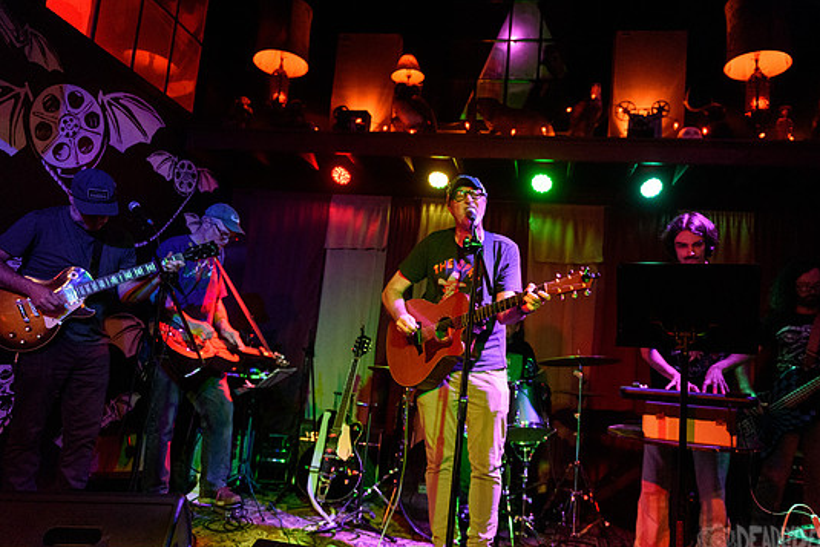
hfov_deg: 69.3
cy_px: 283
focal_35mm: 26
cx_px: 432
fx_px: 592
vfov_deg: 49.6
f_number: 3.2
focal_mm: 24
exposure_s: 1/80
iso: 3200
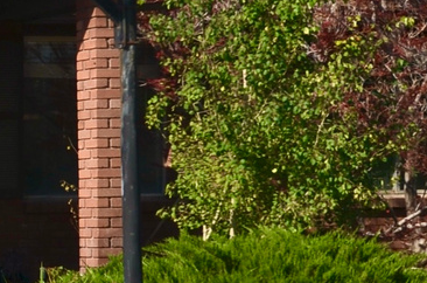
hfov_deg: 11.0
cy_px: 311
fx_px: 1987
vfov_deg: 8.1
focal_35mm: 168
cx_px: -458
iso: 100
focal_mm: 20
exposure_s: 1/160
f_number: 6.3
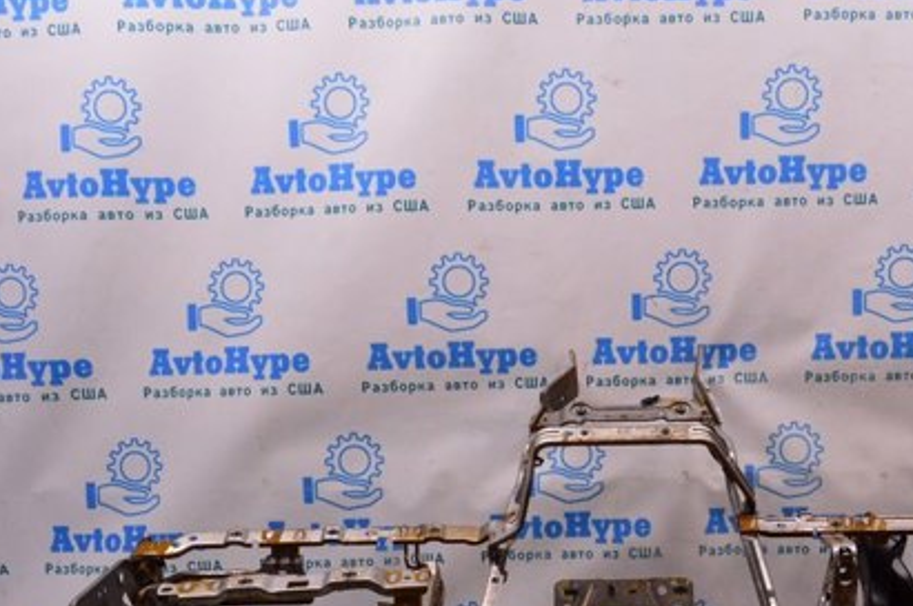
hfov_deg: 45.1
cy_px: 461
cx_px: 671
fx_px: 1064
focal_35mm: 42
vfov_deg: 31.2
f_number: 8
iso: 1600
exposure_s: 1/125
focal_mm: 18
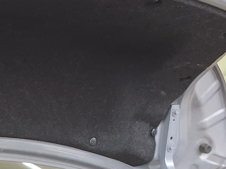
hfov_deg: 16.5
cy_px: 243
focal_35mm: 116
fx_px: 757
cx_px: -16
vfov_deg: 12.2
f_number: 1.9
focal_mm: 2.91
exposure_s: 1/120
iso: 64
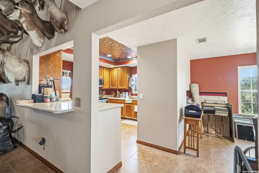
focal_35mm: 16
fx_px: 115
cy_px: 86
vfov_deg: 73.7
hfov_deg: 96.7
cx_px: 130
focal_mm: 16
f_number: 4
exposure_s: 1/320
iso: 3200
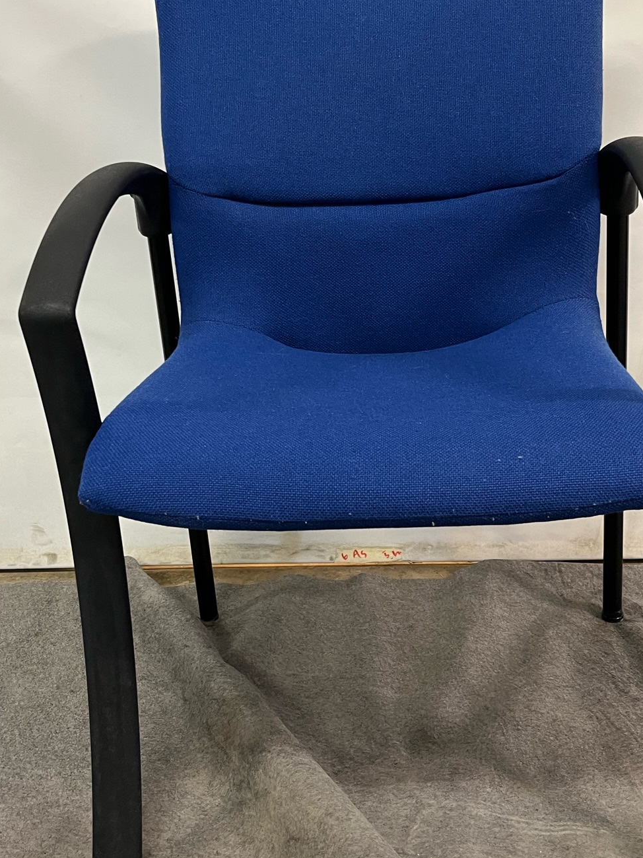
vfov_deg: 45.7
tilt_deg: -19.4
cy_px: 389
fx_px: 1016
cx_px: 355
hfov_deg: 35.1
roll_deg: +4.2
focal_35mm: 41
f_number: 1.6
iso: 200
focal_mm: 5.1
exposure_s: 1/50
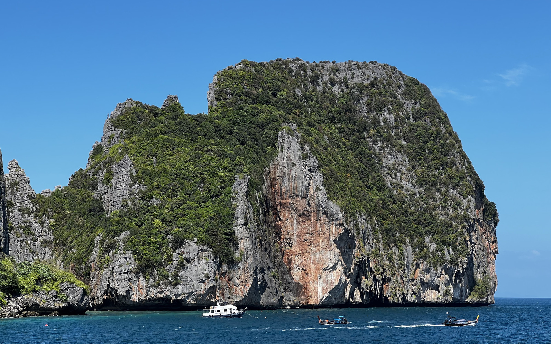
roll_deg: +0.6
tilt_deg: +5.9
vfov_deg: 15.9
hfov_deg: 25.2
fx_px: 1231
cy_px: 191
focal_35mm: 82
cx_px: 276
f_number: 2.8
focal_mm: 9
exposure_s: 1/686
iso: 32
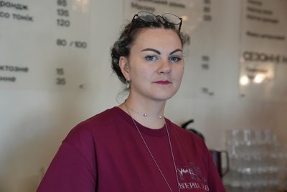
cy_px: 96
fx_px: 526
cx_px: 144
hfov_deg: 30.5
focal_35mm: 66
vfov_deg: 20.6
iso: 2500
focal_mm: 66
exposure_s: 1/160
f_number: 4
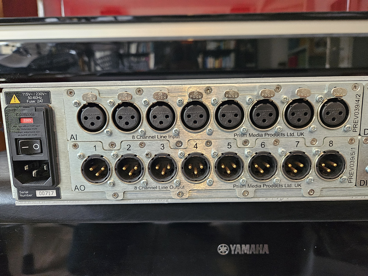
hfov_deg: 73.9
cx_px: 184
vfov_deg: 58.9
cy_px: 138
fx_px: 245
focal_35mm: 23
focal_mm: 5.4
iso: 1000
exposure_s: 1/100
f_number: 1.8
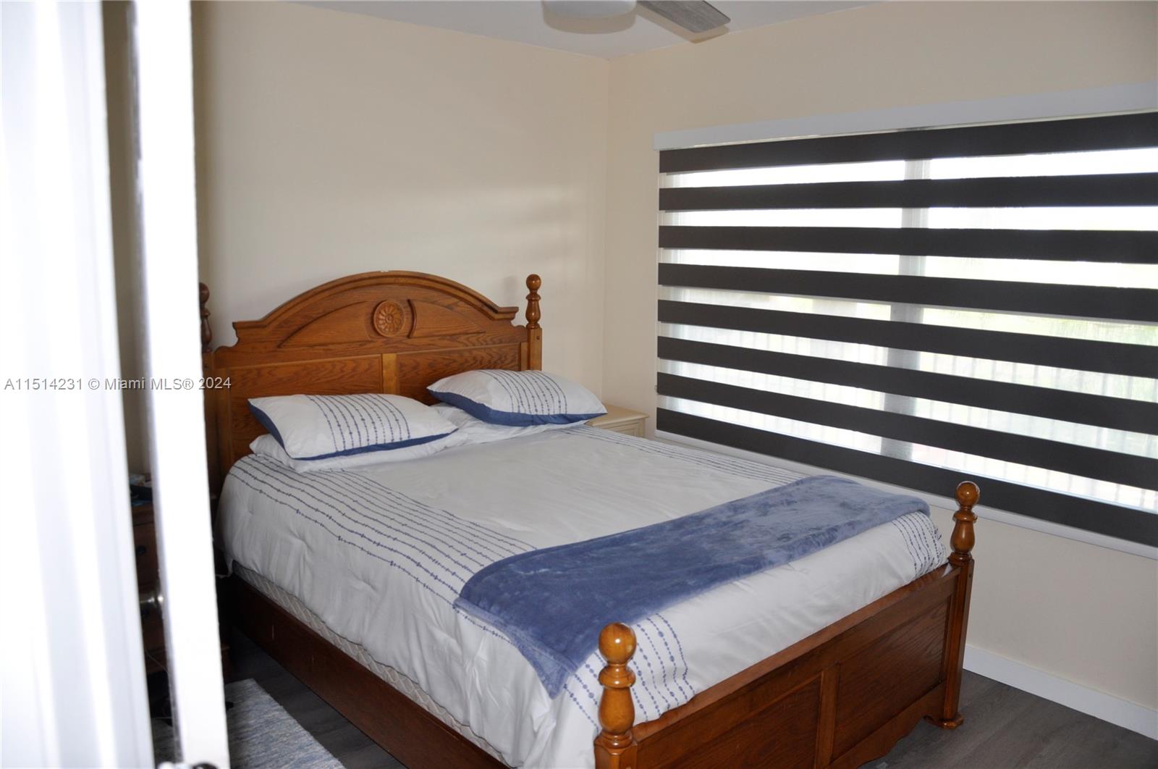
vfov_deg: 47.8
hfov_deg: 67.5
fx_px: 867
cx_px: 579
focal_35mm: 27
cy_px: 384
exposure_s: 1/125
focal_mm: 18
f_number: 3.5
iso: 450
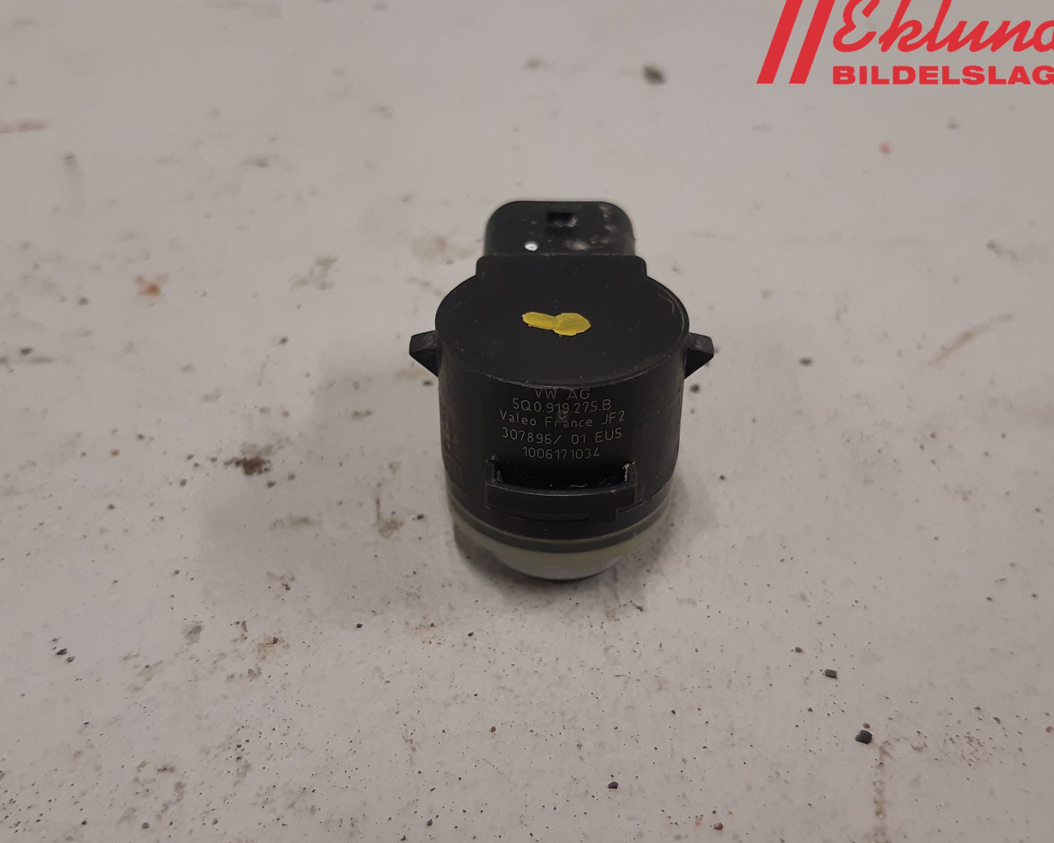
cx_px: 524
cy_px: 424
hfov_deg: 62.2
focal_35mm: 28
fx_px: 873
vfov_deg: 51.5
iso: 100
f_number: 1.7
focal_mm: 3.93
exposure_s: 1/50
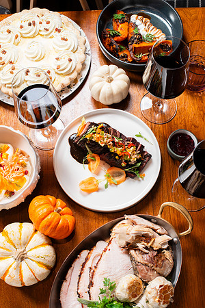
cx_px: 102
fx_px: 427
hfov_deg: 27.0
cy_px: 154
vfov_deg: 39.6
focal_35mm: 50
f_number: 5.6
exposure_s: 1/125
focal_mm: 50
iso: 250
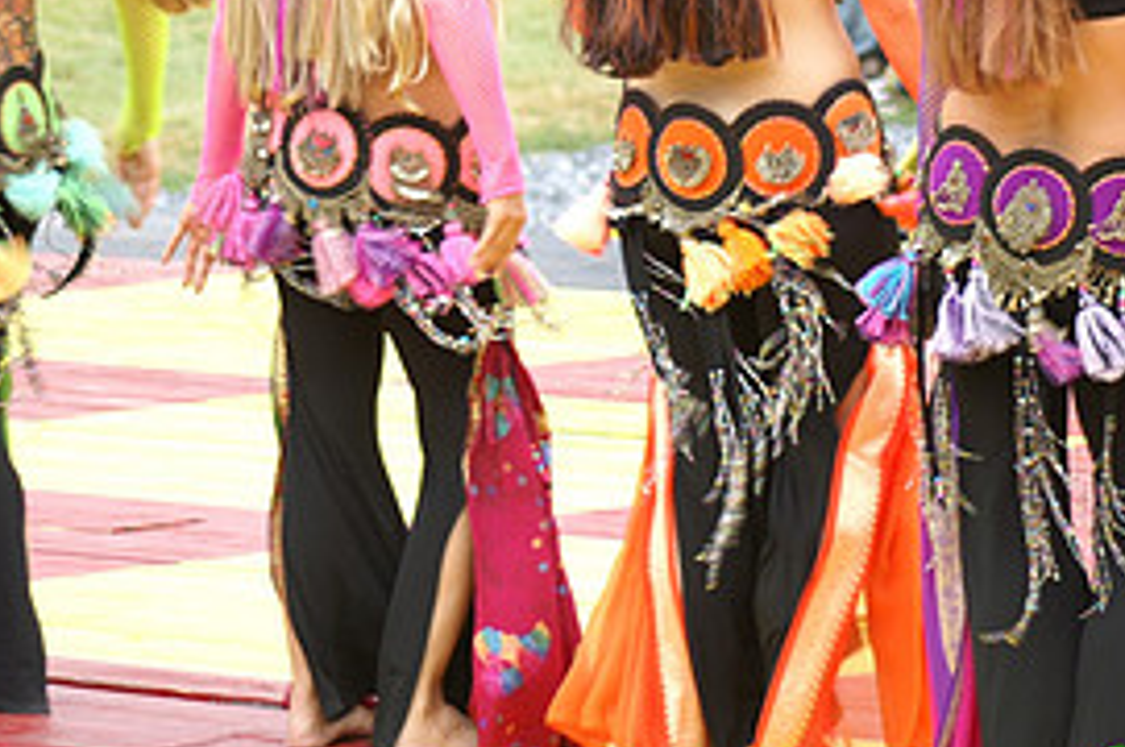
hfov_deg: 6.4
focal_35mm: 321
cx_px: 648
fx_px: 10019
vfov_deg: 4.3
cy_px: 12
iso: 100
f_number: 4.5
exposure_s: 1/60
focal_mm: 100
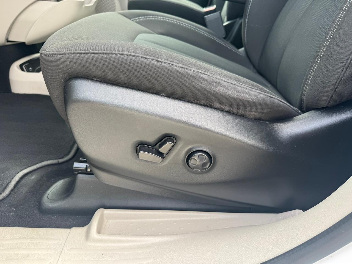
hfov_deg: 71.6
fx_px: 244
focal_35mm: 24
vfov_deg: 56.8
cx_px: 176
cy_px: 132
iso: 64
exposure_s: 1/160
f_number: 1.78
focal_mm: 6.76
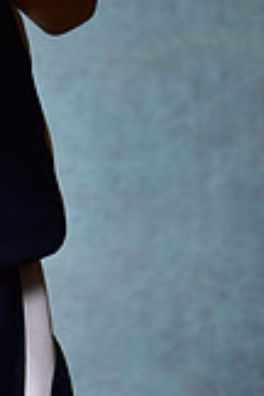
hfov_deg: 5.4
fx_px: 2750
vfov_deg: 8.0
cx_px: -177
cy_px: -293
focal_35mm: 250
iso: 100
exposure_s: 1/200
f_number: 5
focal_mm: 70
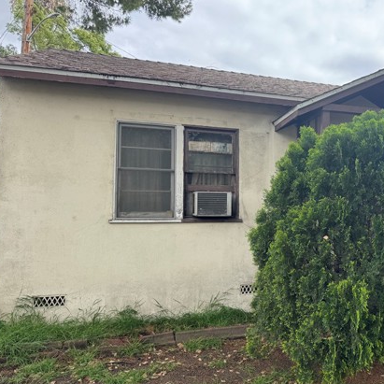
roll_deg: +0.6
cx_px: 288
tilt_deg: +1.7
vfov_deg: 49.7
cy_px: 193
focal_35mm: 33
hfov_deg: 47.9
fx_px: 414
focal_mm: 6.76
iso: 80
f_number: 1.78
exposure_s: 1/1010
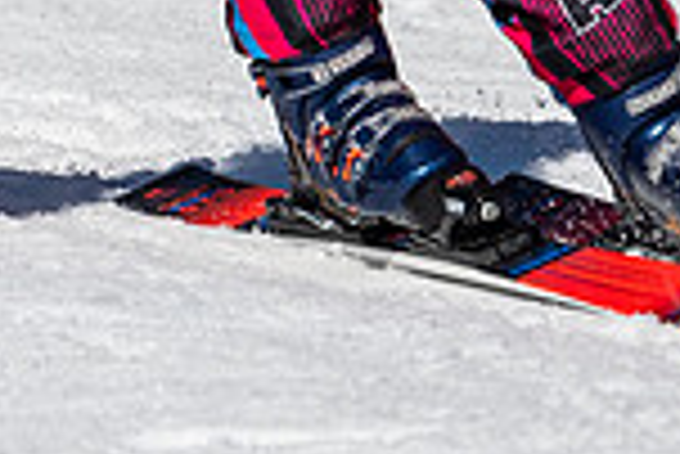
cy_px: -428
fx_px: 53109
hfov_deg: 0.7
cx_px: 220
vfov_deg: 0.5
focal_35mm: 2809
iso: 200
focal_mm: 400
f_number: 8
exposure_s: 1/2000
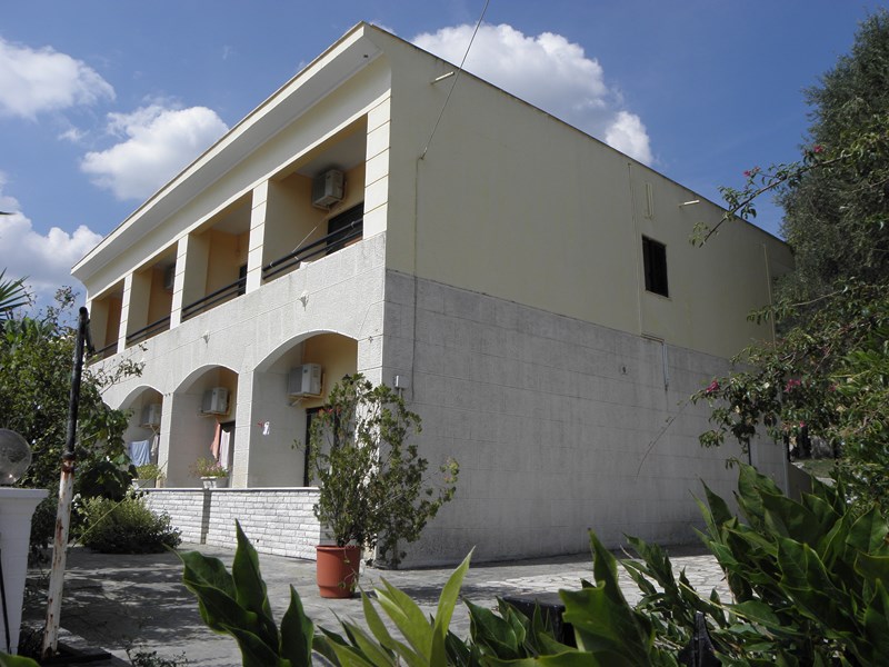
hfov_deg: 61.7
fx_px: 745
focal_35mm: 29
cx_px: 444
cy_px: 334
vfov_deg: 48.2
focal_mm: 5.16
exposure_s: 1/400
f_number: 5.6
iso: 64
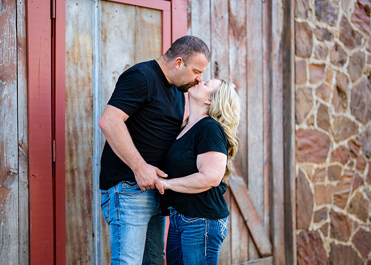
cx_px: 160
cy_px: 138
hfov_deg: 34.1
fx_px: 605
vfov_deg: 24.7
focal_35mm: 57
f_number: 1.2
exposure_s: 1/500
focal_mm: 50
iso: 160
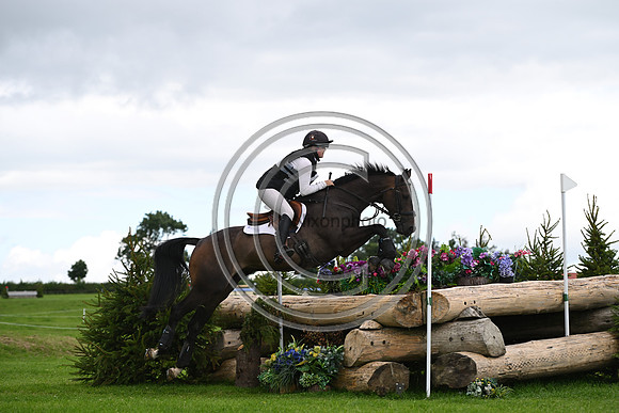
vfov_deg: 12.2
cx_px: 310
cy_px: 206
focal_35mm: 112
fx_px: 1926
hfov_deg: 18.3
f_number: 4.5
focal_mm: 112
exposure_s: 1/1250
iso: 360
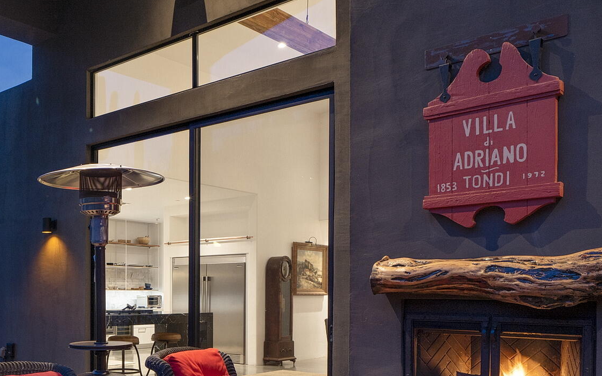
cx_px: 61
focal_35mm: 38
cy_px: 294
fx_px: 624
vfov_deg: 32.8
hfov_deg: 46.6
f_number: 8
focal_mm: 15
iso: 200
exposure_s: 1.3
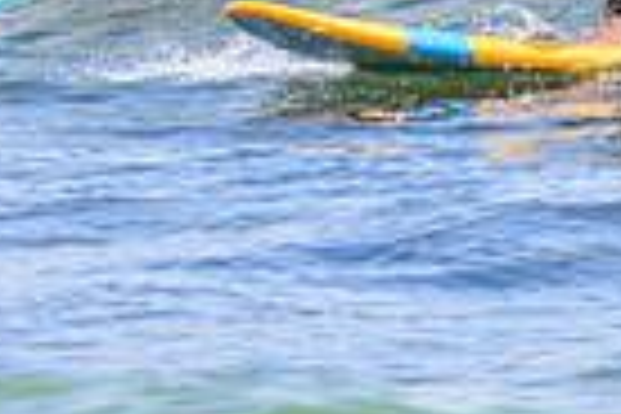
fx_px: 39827
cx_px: 440
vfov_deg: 0.6
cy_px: -563
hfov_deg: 0.9
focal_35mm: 2309
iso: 280
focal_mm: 400
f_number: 5.6
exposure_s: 1/2000
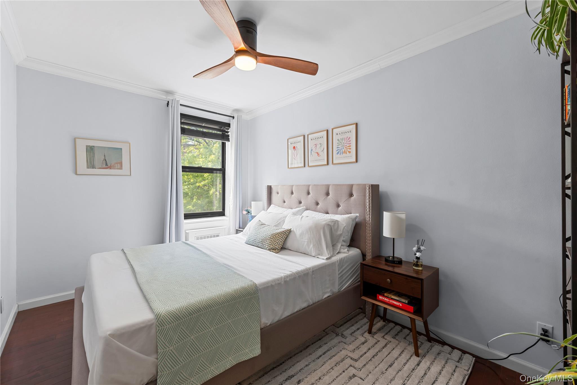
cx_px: 288
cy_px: 192
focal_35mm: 14
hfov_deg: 104.3
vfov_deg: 81.2
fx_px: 224
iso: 125
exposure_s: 1/1.67
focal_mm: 14
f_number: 9
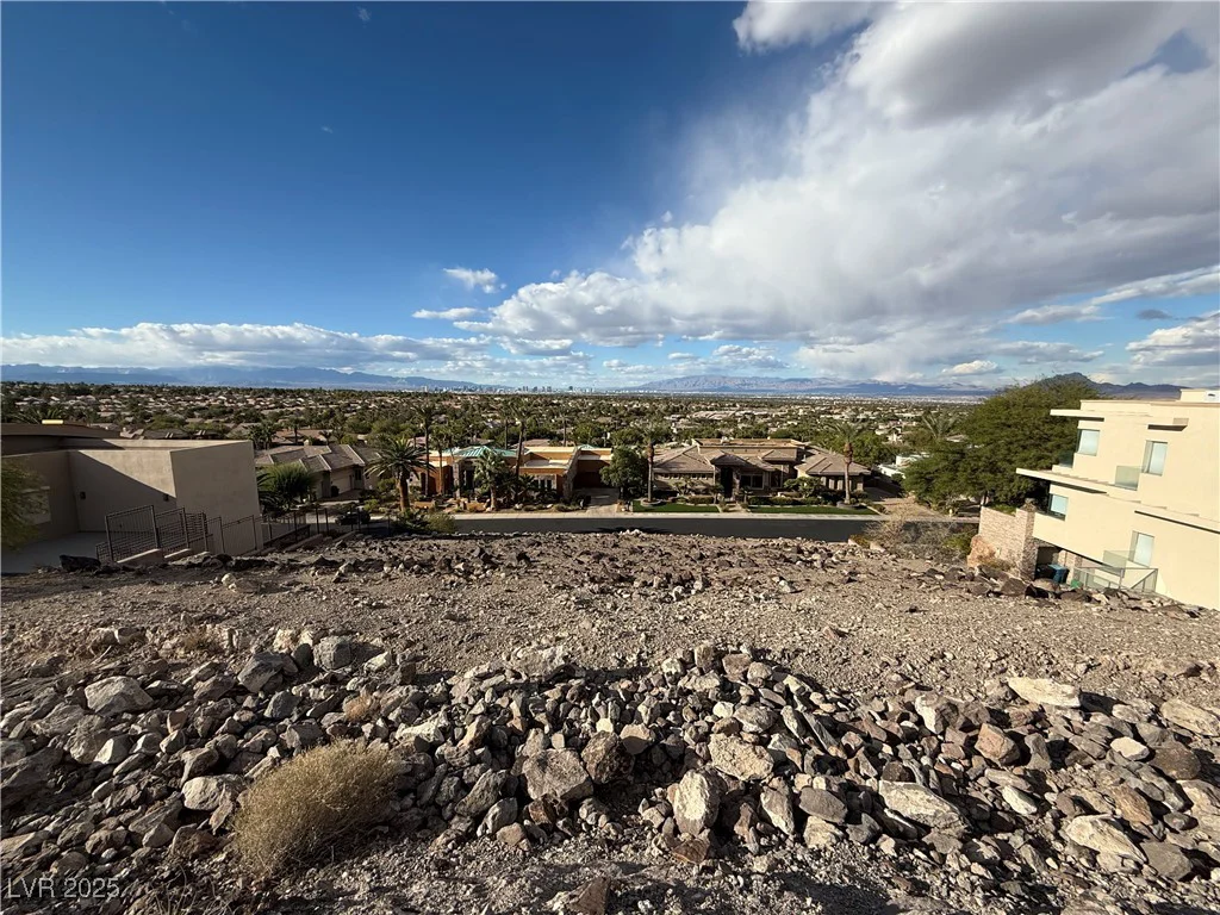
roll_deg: -0.1
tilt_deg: -7.9
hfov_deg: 102.1
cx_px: 610
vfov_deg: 85.7
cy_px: 458
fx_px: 493
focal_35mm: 14
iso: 50
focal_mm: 2.22
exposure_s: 1/2237
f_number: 2.2
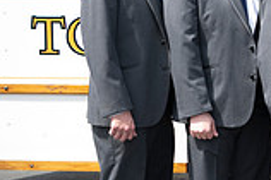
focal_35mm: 110
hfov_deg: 16.5
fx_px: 827
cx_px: 437
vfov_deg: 12.4
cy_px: 62
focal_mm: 30
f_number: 2.8
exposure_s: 1/400
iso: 50
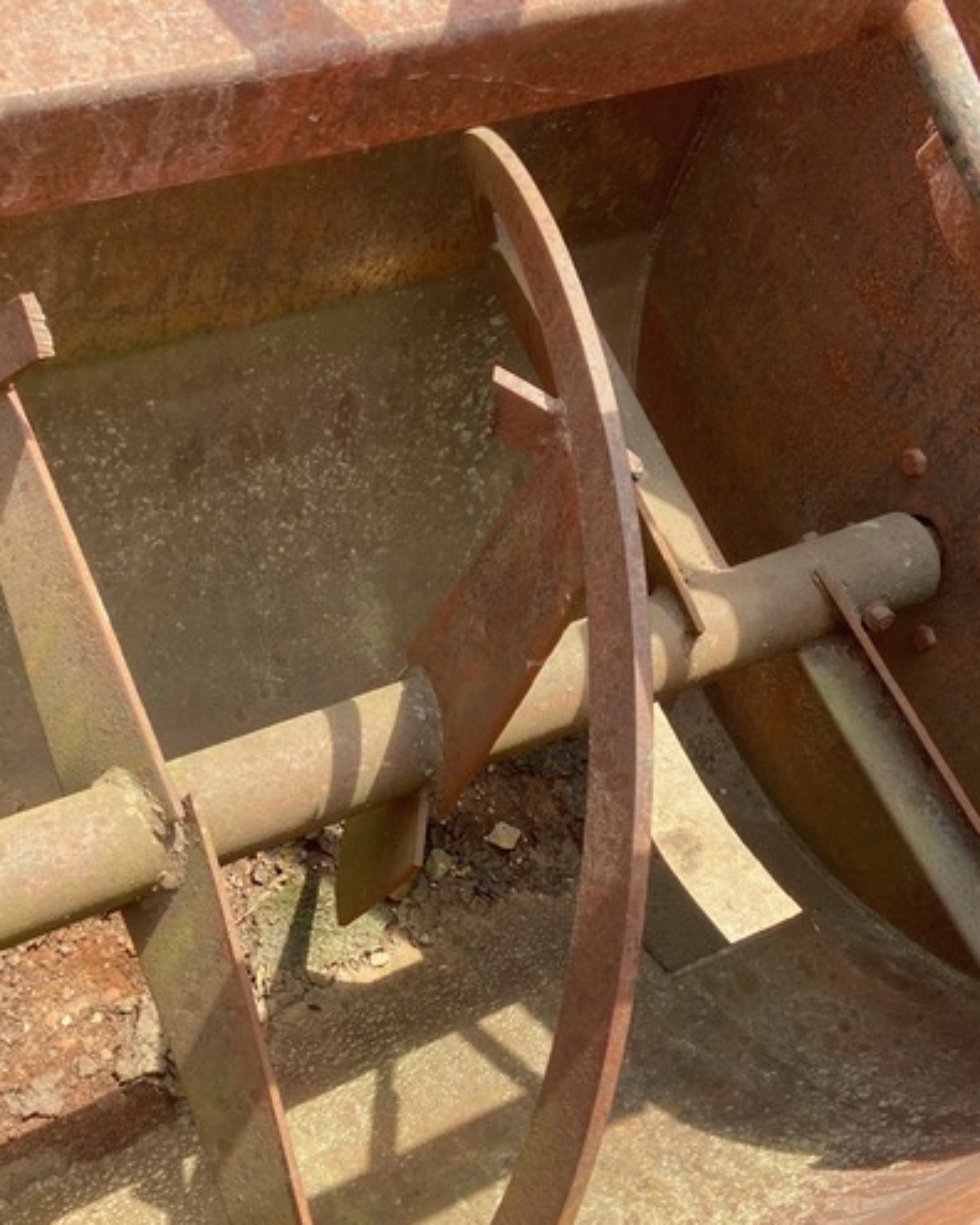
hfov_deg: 36.5
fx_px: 1486
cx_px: 443
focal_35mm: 41
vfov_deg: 44.7
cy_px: 678
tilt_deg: -58.6
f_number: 1.8
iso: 32
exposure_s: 1/582
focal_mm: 4.25
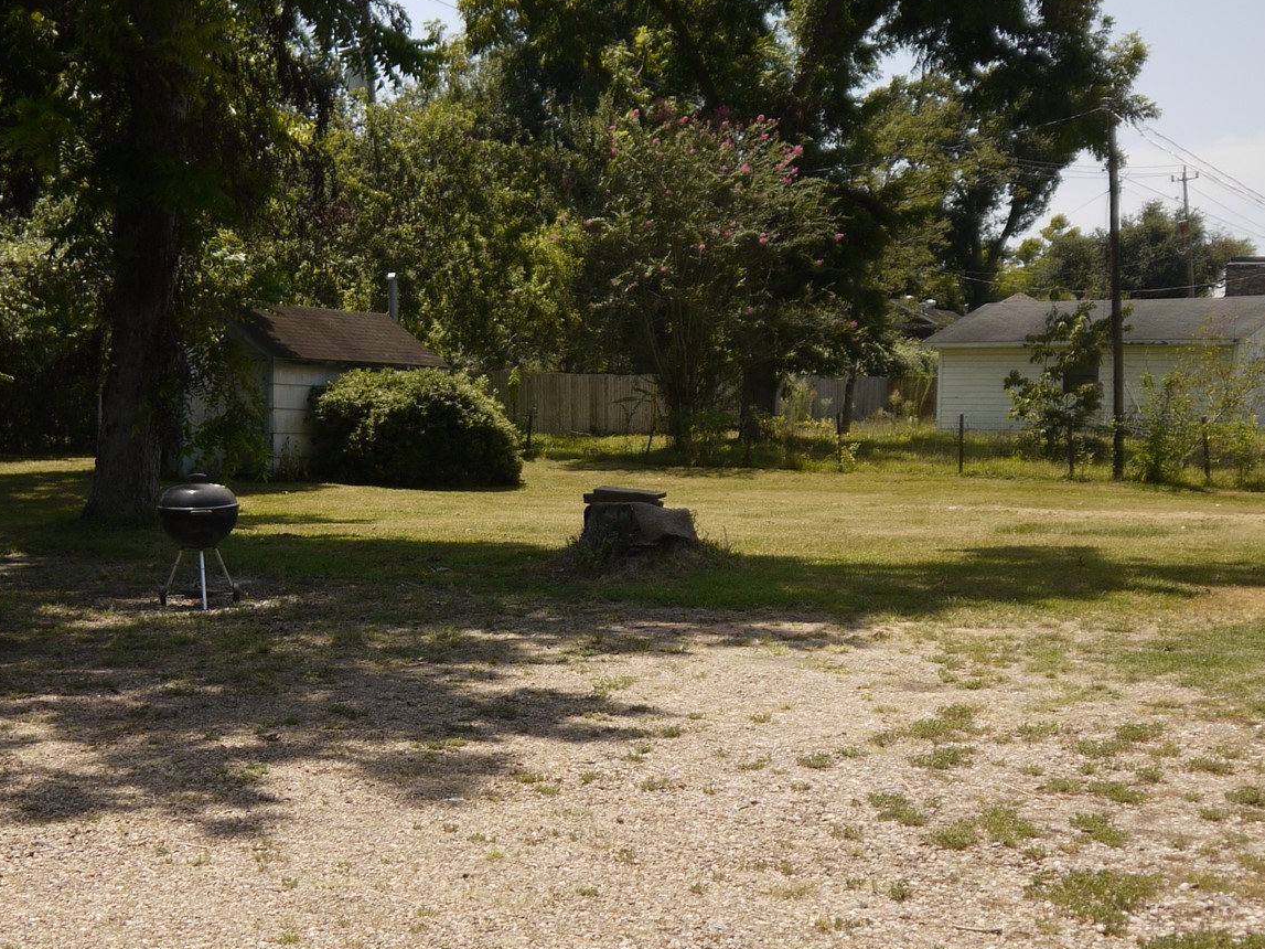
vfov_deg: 29.0
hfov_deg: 37.7
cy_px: 567
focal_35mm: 50
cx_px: 399
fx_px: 1827
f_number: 3.5
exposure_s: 1/1300
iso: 100
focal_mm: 14
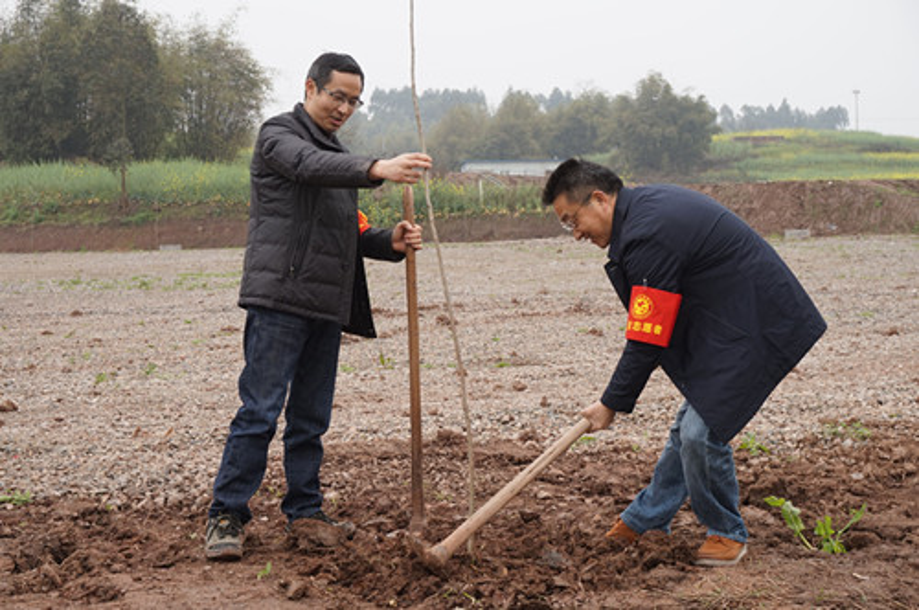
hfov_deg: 36.9
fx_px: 1377
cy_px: 305
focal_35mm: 54
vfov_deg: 25.0
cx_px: 460
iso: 100
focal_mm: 36
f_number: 9
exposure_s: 1/100
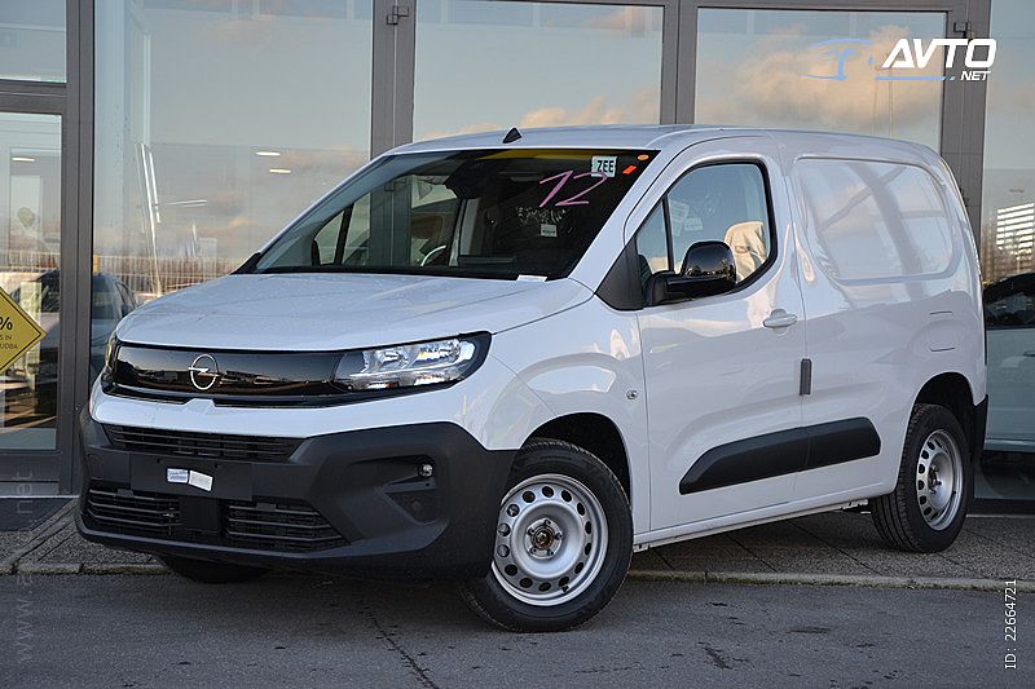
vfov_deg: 18.9
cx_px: 518
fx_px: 2069
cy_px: 344
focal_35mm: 72
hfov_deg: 28.1
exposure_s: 1/125
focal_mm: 48
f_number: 5.6
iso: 110
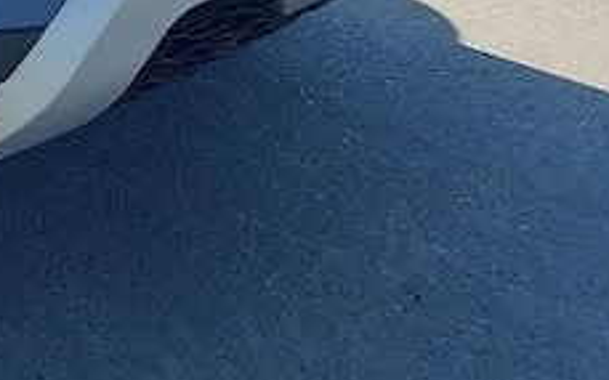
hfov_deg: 15.1
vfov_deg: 11.0
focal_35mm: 111
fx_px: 1842
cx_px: -625
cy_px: -303
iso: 32
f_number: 1.8
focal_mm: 5.23
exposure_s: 1/613
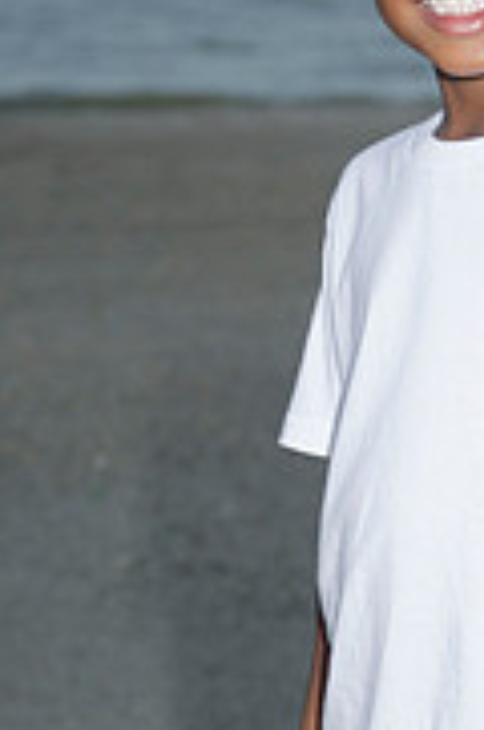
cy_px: 319
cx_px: 520
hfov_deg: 5.2
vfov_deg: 7.9
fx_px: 5283
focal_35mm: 261
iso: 100
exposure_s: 1/250
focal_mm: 70
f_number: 5.6
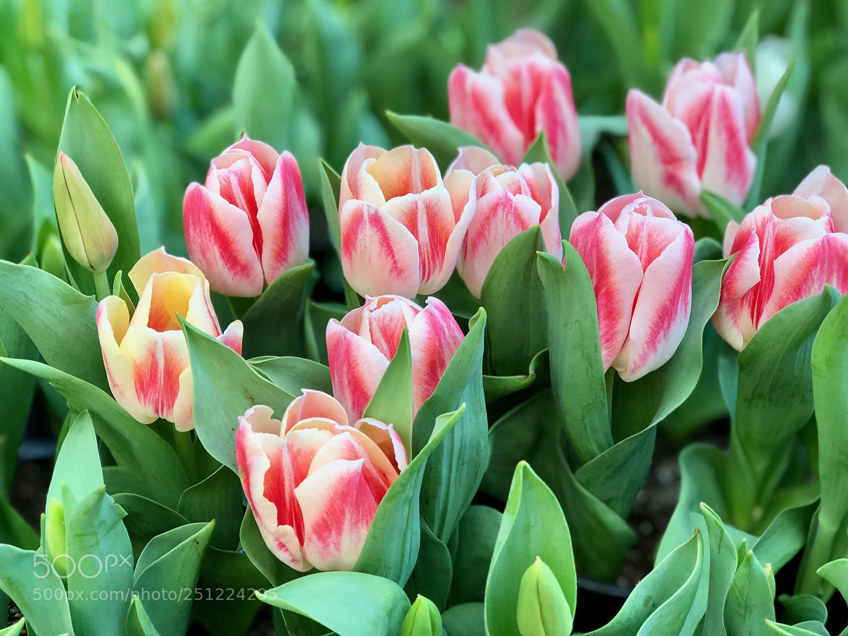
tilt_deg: -40.4
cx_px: 424
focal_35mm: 57
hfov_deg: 33.8
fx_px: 1396
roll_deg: +1.6
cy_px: 318
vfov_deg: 25.7
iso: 50
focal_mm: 6.6
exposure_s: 1/50
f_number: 2.8
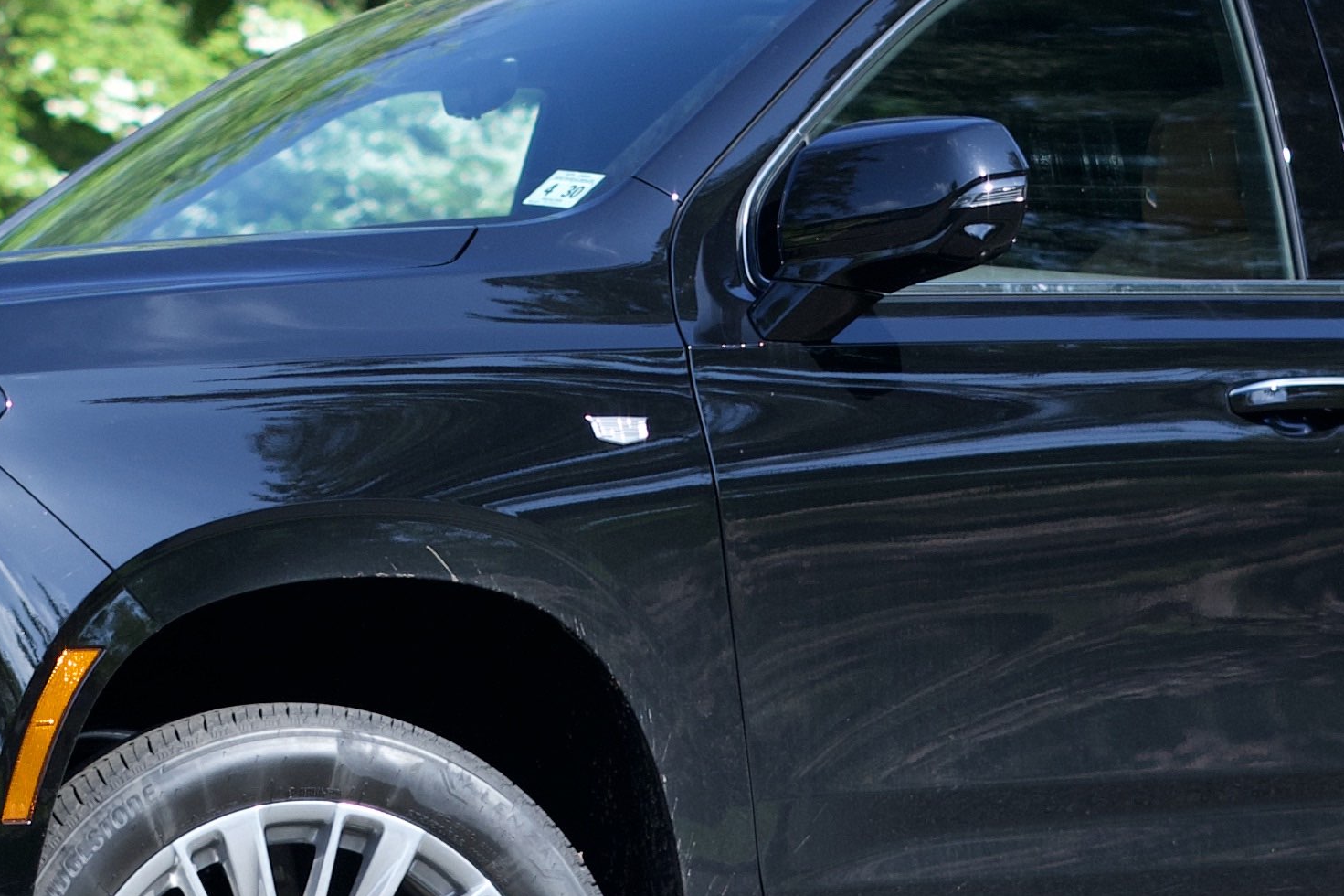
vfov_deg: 6.7
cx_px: 748
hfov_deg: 10.1
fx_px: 7614
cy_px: 585
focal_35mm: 204
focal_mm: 50
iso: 400
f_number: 2.2
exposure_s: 1/6400
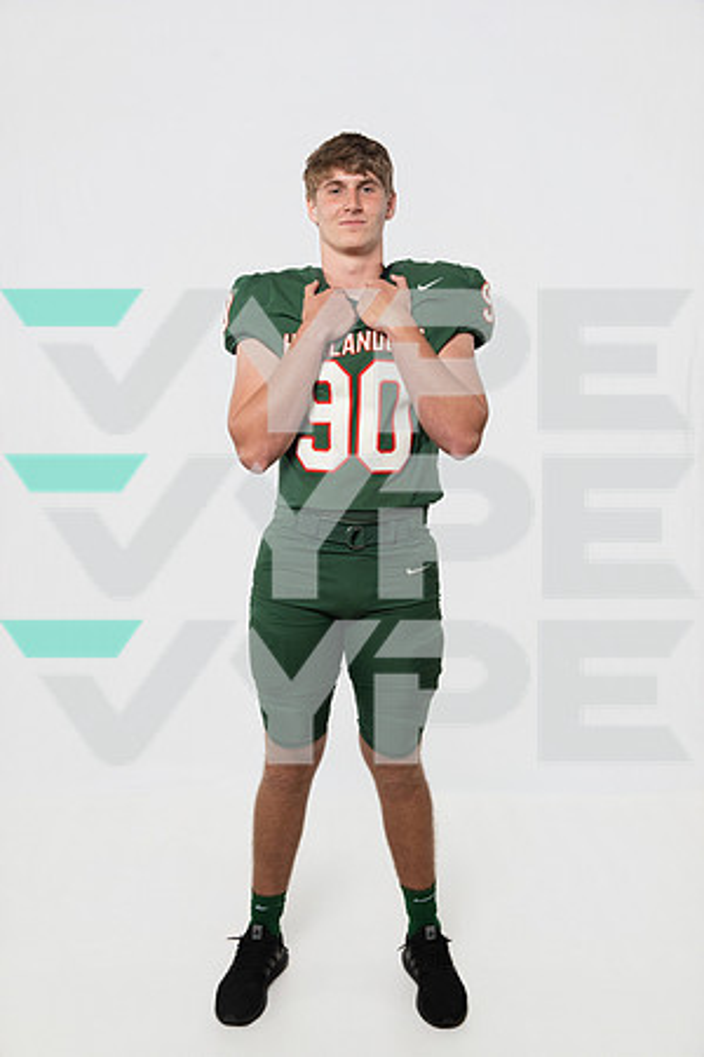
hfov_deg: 36.6
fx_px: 1065
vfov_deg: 52.8
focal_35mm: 36
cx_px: 352
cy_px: 528
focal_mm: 36.3
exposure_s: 1/160
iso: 500
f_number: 8
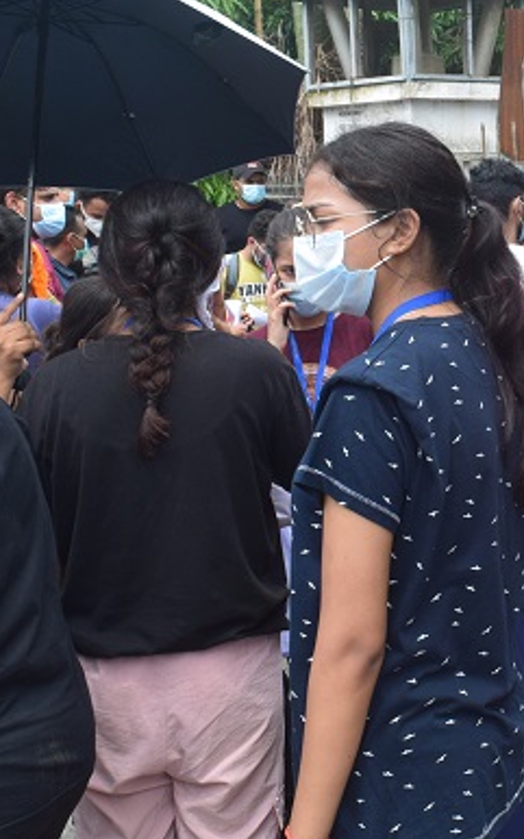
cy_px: 301
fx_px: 1303
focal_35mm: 57
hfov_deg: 21.3
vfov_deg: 35.4
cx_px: 607
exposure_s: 1/250
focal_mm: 18
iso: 400
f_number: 10
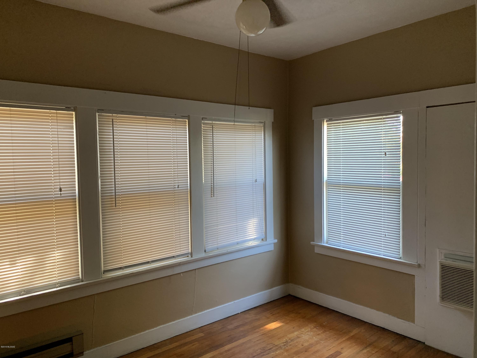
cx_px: 238
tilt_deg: -2.4
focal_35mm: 26
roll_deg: +2.0
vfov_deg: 53.1
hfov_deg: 67.3
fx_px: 358
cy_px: 179
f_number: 1.8
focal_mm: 4.25
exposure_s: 1/60
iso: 160
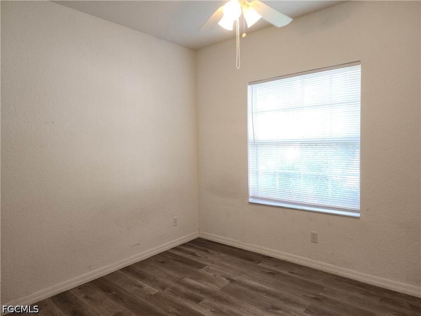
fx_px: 280
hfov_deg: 73.9
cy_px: 158
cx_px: 210
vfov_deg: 58.9
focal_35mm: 23
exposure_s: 1/120
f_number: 1.8
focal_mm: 6.4
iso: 200
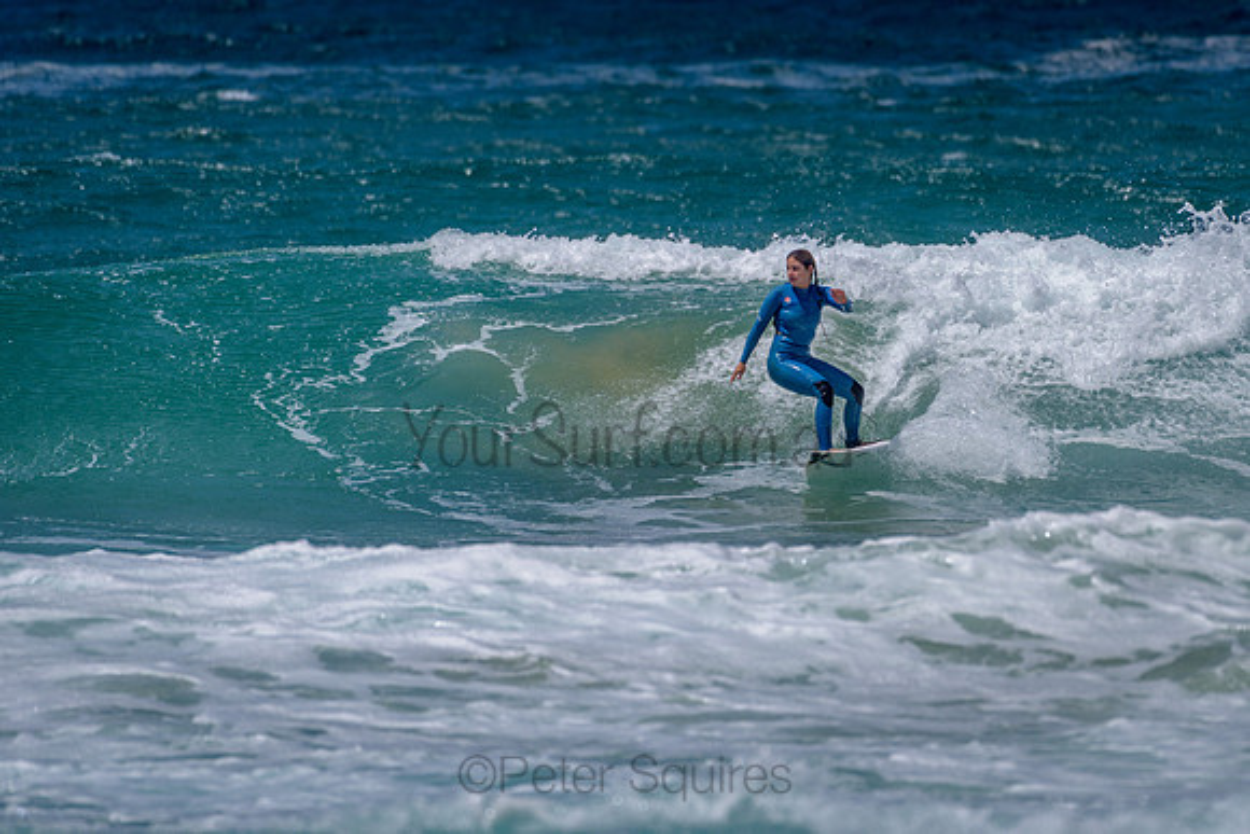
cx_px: 761
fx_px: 21333
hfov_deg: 3.4
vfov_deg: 2.2
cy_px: 328
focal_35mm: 614
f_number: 5.6
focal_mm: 500
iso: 72
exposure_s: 1/2000
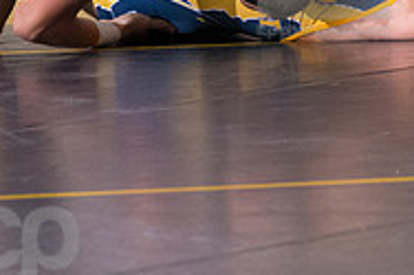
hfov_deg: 2.7
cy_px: -40
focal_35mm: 762
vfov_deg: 1.8
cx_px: 324
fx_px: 8755
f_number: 5.6
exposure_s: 1/250
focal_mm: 165
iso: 2000
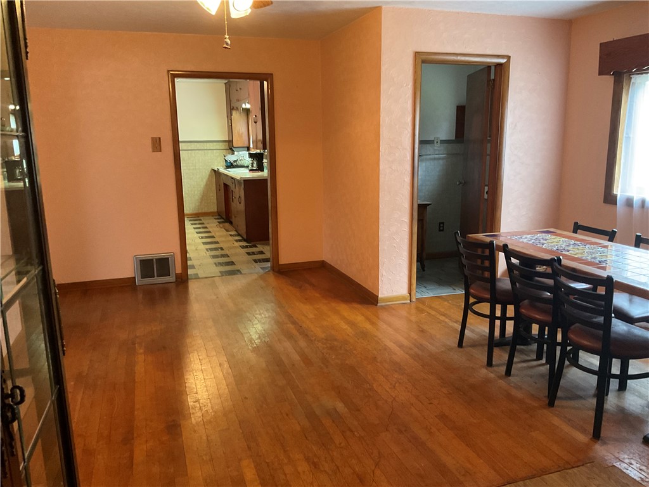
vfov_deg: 48.2
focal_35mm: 29
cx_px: 324
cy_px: 244
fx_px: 544
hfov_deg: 61.7
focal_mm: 3
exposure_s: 1/40
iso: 320
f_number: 1.8
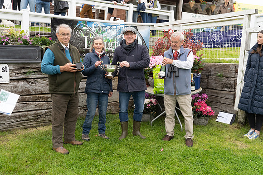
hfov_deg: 55.8
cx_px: 132
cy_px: 88
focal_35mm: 34
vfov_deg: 38.9
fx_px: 248
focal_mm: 34
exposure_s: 1/800
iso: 1600
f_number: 8
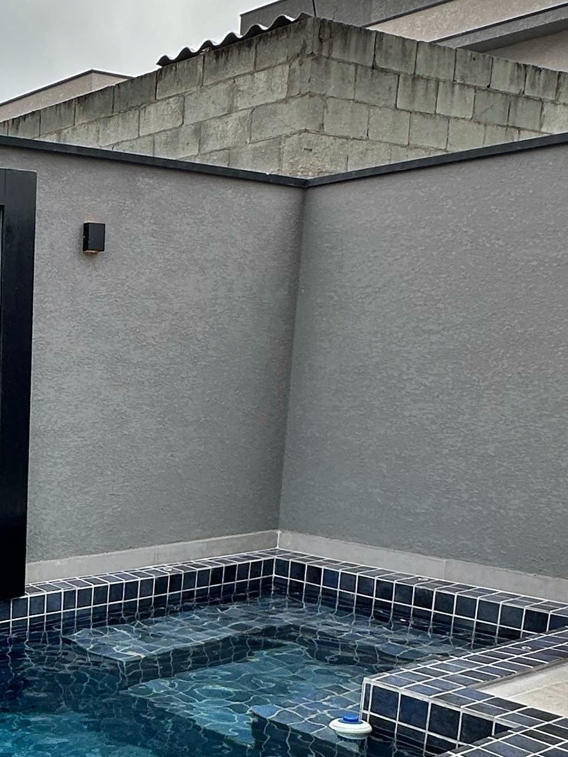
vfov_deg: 40.0
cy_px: 572
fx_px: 1007
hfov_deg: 27.6
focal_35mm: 46
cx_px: -115
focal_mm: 2.22
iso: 40
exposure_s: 1/168
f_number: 2.2
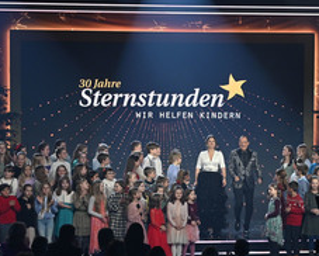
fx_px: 1228
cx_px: 221
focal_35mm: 130
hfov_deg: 14.8
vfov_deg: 11.9
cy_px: 183
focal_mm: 70
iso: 2000
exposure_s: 1/400
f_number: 2.8
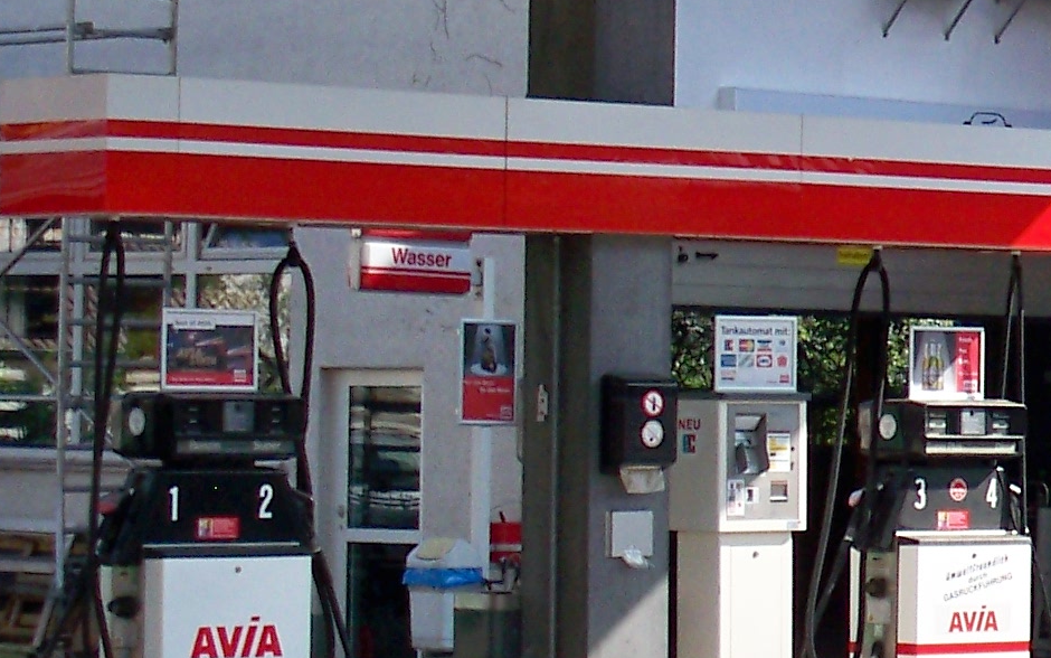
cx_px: 1988
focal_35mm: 181
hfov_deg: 10.7
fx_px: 5186
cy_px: 178
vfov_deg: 7.2
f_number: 3.5
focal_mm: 7.8
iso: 80
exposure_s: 1/640
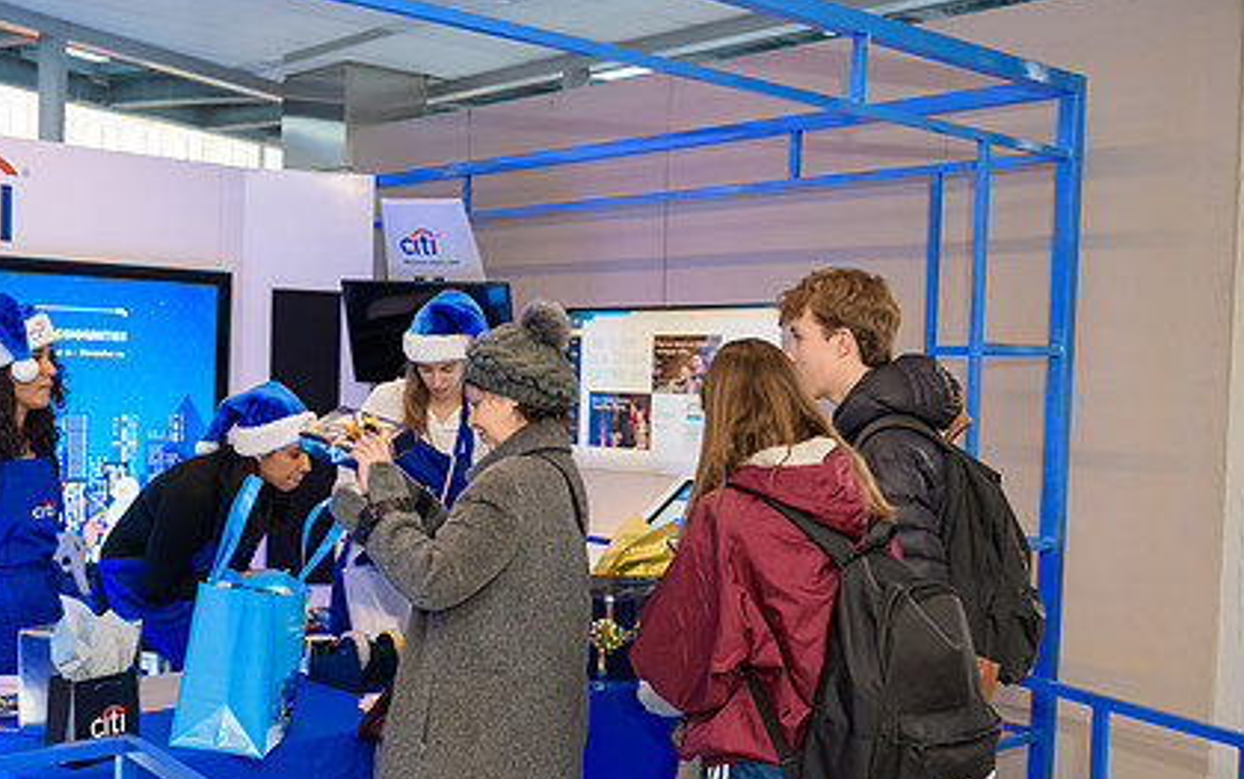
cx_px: 506
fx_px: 1526
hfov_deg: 44.1
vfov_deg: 28.6
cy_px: 446
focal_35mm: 45
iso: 800
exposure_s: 1/125
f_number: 3.2
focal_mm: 32
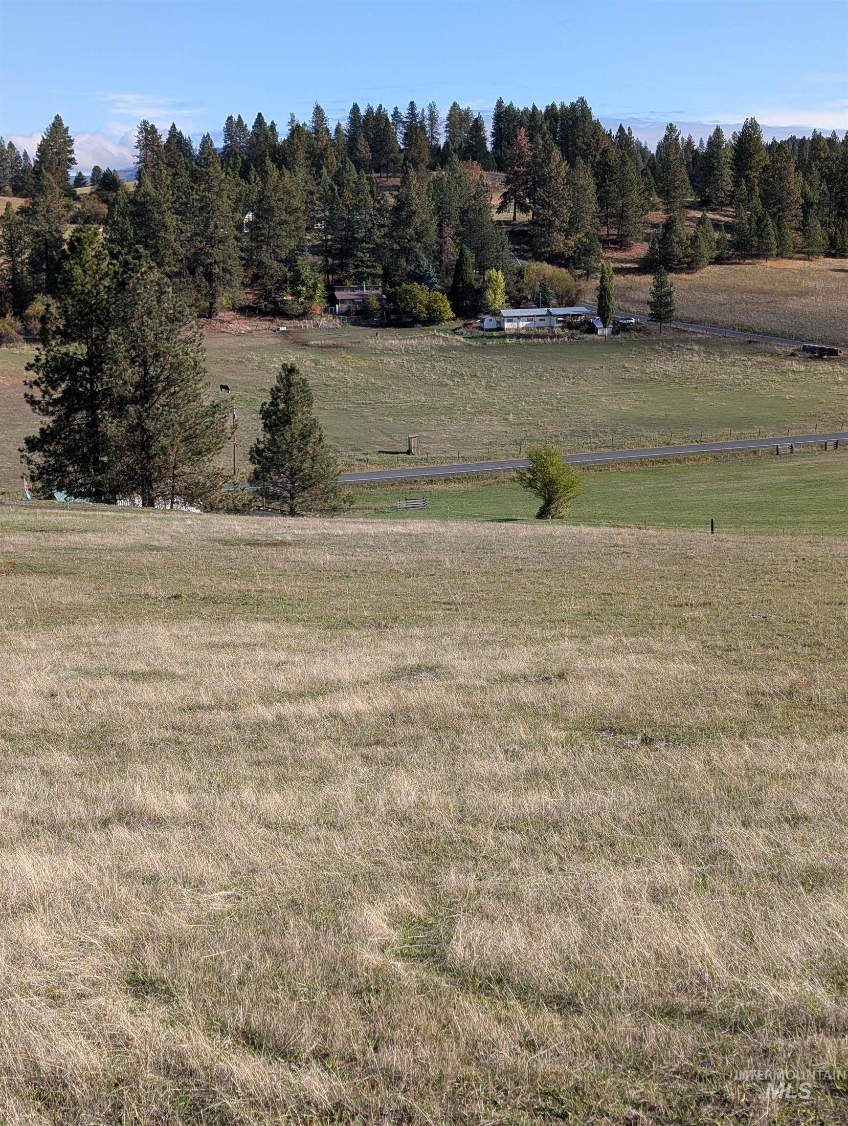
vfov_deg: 38.9
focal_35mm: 49
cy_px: 563
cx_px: 424
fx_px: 1597
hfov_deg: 29.7
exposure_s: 1/953
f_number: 1.68
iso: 22
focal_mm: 6.9
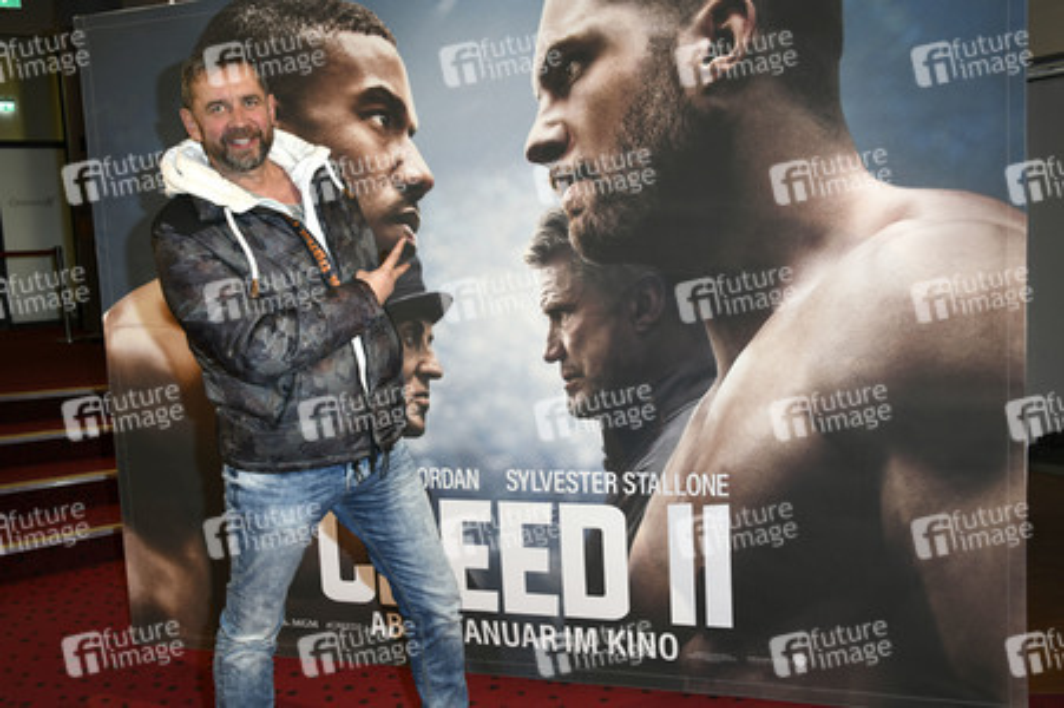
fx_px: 945
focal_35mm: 32
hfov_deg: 58.8
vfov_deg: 41.1
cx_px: 532
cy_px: 354
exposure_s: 1/125
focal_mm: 32
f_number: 6.3
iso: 500
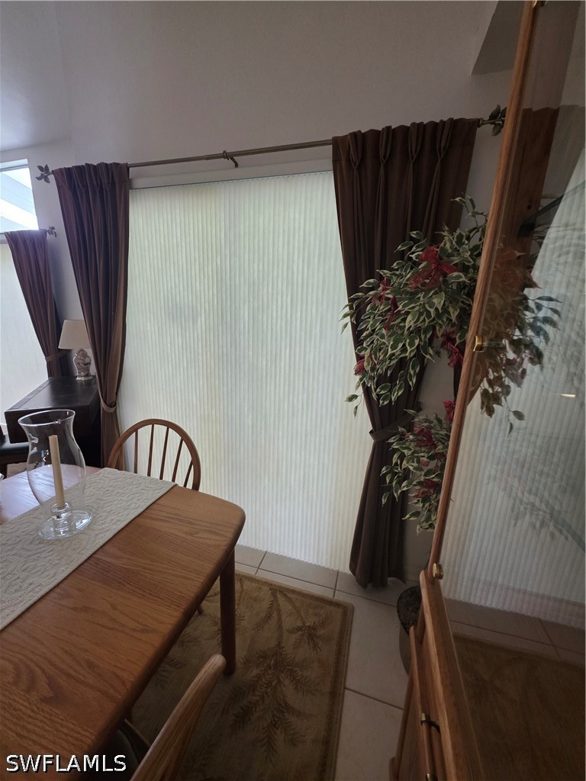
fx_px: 293
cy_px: 390
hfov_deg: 89.9
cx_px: 293
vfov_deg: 106.2
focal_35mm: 13
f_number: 1.9
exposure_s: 1/60
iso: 320
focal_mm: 2.2
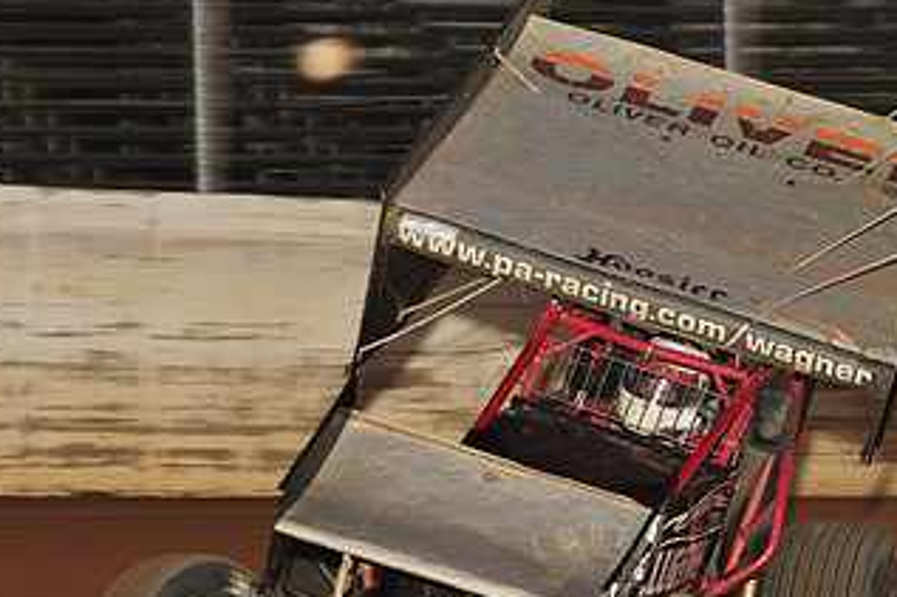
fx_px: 6151
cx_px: 597
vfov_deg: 5.6
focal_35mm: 247
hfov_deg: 8.3
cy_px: 436
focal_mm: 135
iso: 640
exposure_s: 1/320
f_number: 6.3
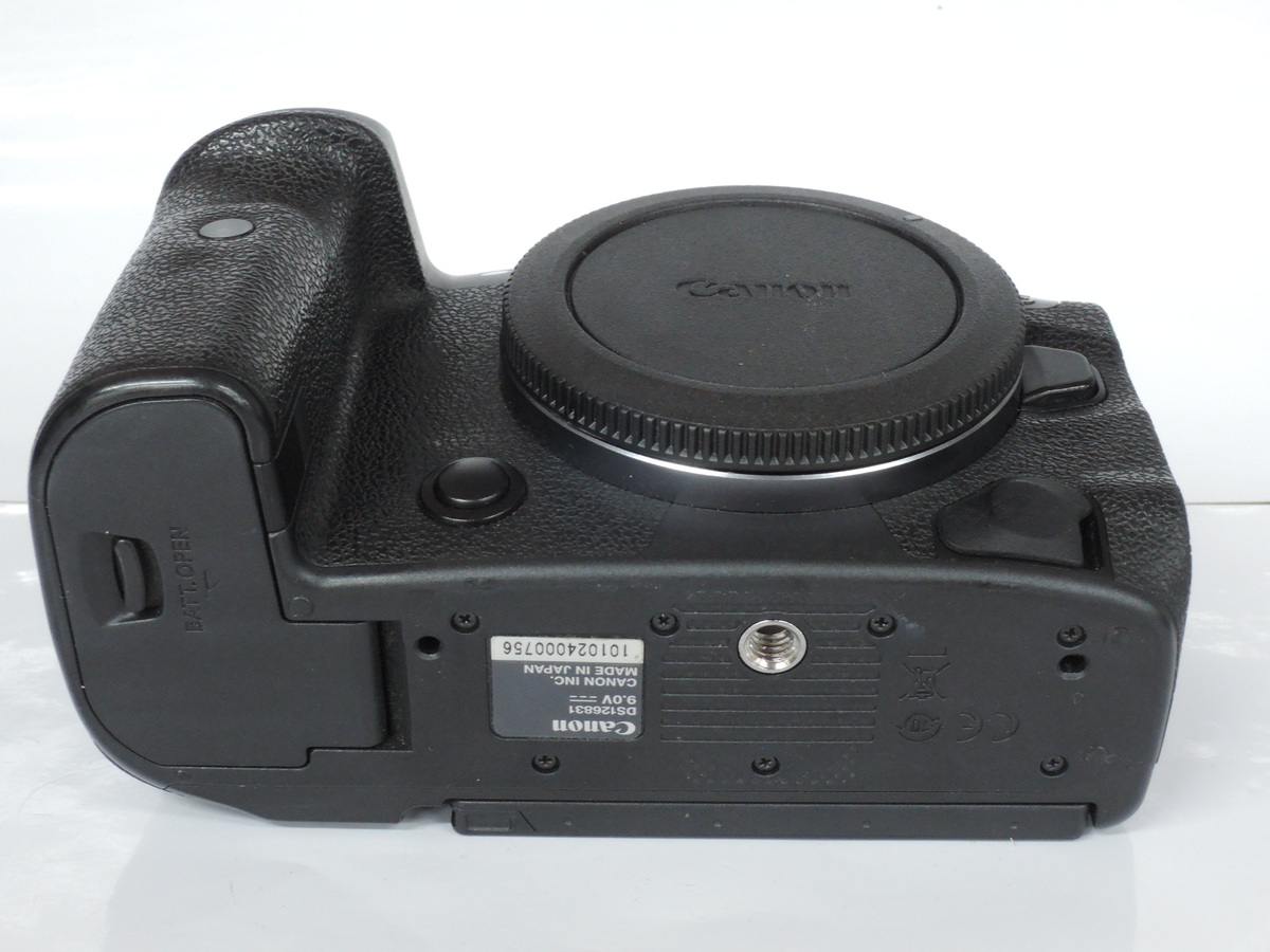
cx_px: 635
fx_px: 2018
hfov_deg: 34.9
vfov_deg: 26.6
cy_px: 476
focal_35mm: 55
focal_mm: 11.8
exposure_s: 1/15
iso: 800
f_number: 8
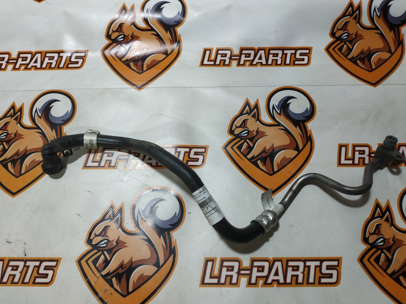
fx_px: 281
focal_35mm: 24
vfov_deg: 56.8
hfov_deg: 71.6
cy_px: 152
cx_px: 203
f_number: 1.9
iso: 125
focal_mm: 3.94
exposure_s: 1/100
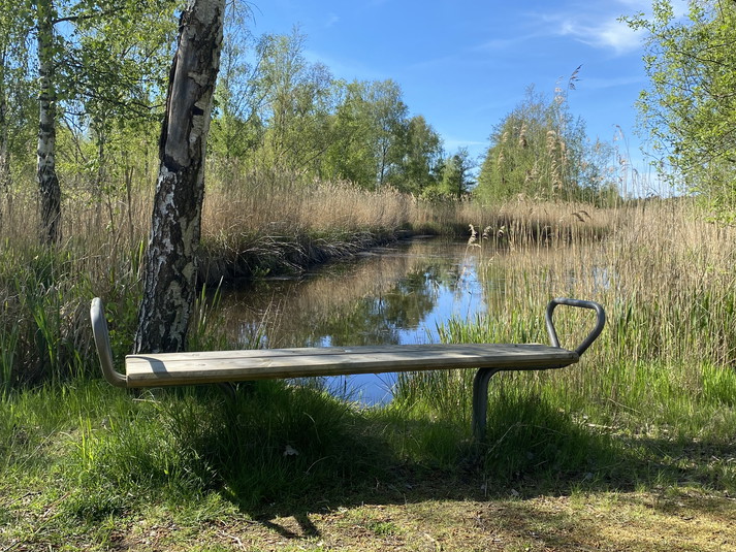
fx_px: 744
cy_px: 256
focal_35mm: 35
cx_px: 407
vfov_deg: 40.7
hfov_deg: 52.5
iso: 32
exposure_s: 1/1429
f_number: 1.8
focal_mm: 4.25
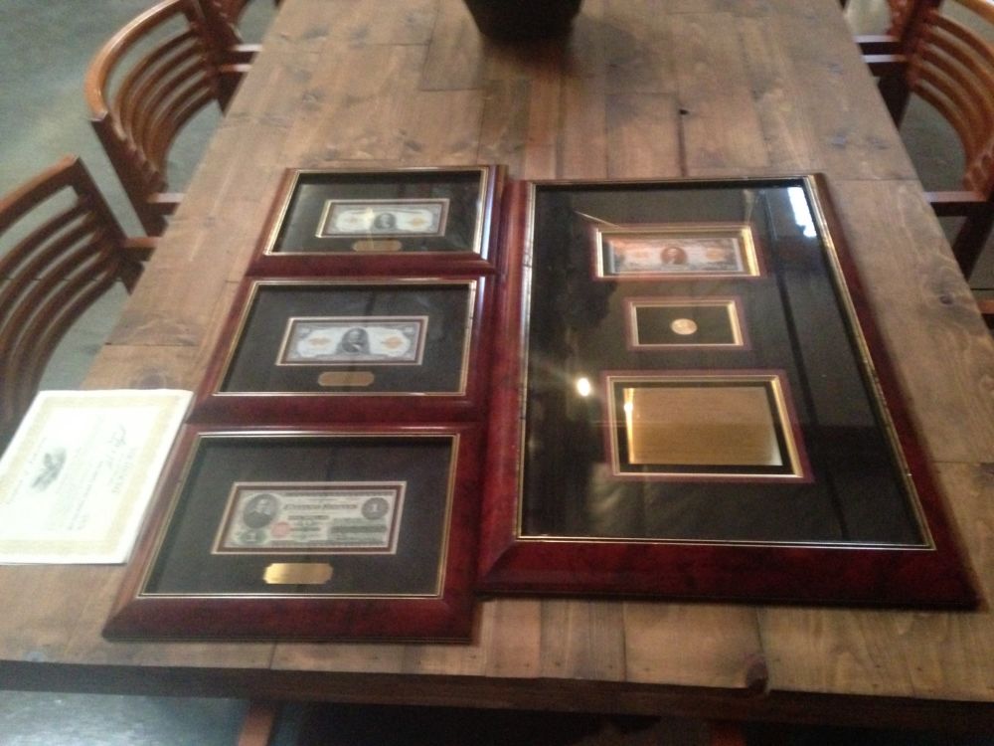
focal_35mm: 33
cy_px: 373
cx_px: 497
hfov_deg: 55.4
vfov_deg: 42.9
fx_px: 948
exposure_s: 1/15
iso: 800
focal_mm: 4.12
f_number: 2.4
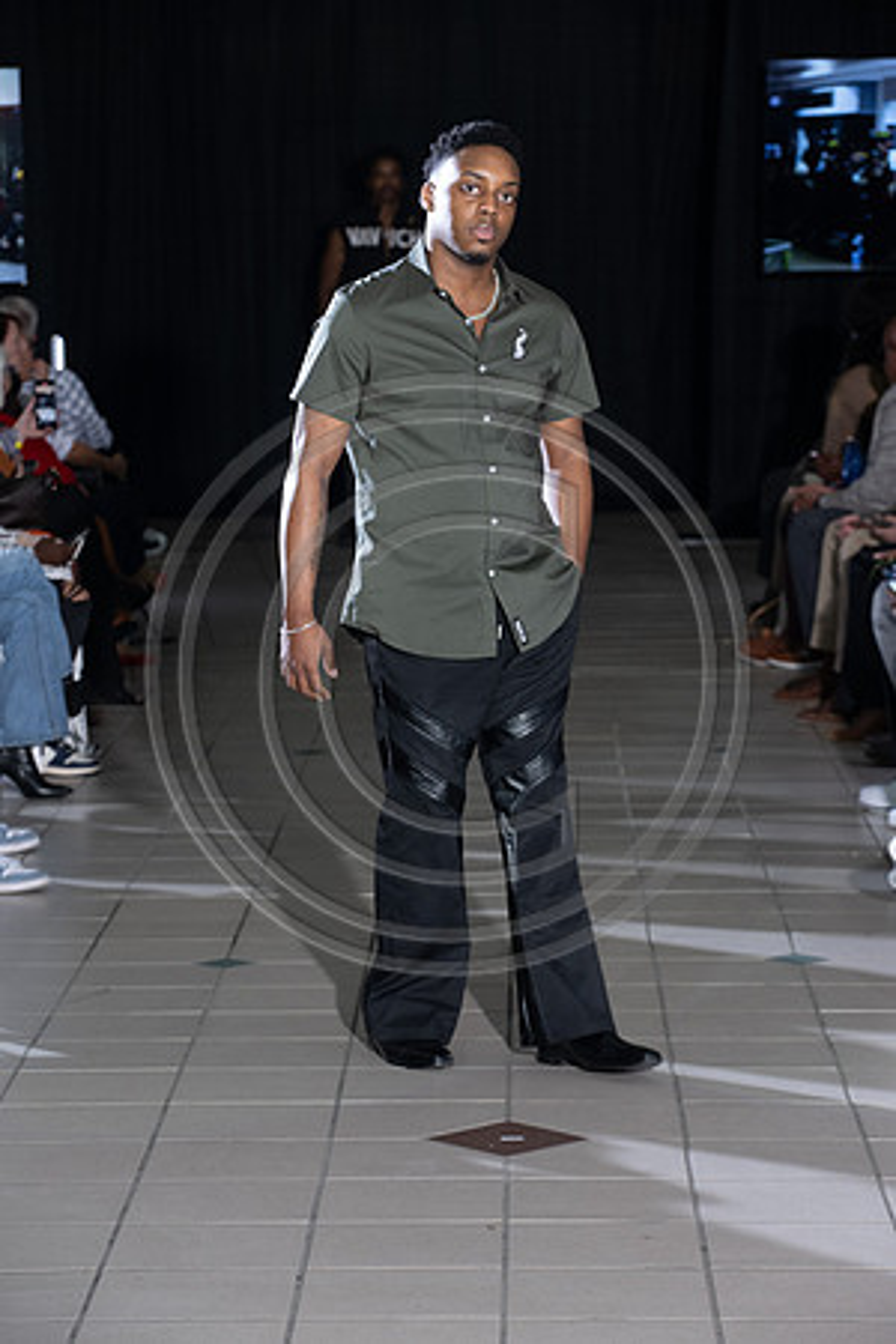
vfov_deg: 17.6
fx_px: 4330
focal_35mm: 116
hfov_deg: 11.8
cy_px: 672
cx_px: 448
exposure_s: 1/160
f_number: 6.3
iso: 1250
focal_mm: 116
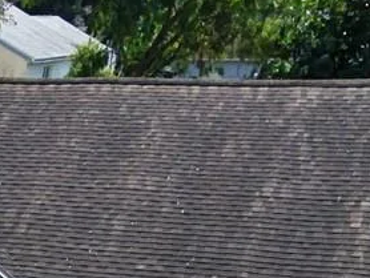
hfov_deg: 17.8
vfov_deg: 11.5
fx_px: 984
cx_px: -264
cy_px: 771
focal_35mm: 92
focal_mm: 3.05
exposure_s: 1/500
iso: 100
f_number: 2.2
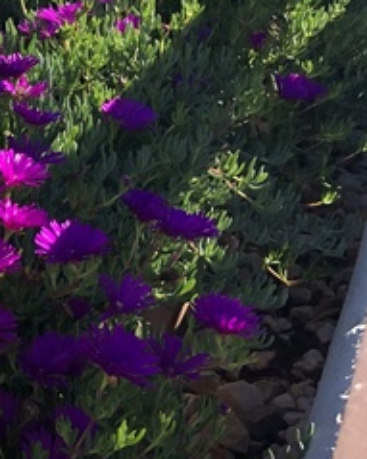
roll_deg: +1.6
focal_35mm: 103
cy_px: 75
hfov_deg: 14.1
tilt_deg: -20.0
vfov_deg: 18.4
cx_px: -168
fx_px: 1399
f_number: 1.8
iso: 20
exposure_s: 1/1263
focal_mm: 3.99
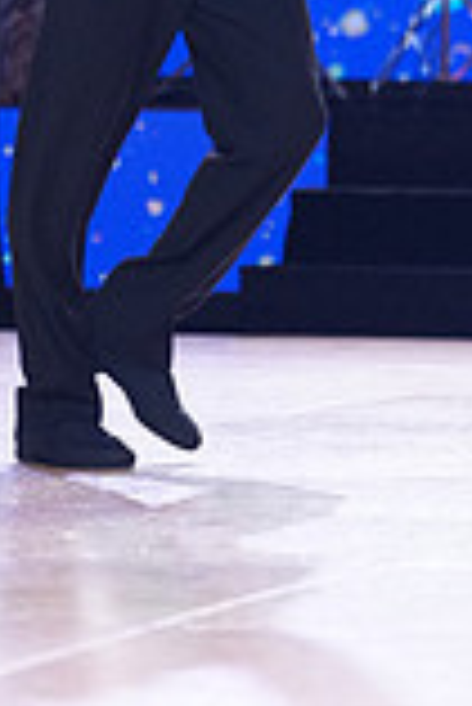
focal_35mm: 355
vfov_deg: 5.7
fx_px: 6966
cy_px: -468
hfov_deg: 3.9
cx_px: 205
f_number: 2.8
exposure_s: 1/400
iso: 2000
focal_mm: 96
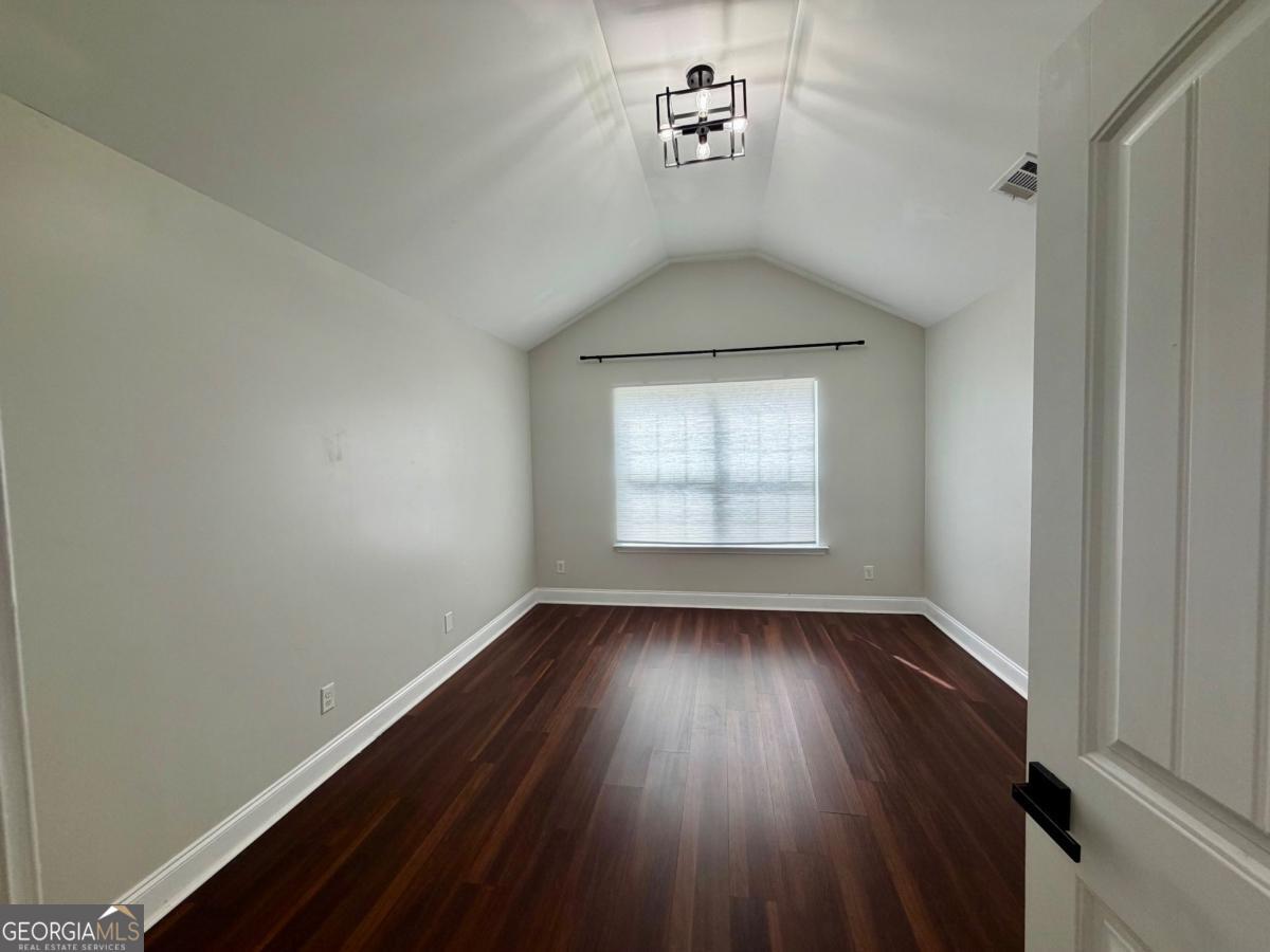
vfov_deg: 85.7
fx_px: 514
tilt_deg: -2.3
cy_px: 476
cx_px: 635
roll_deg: +1.3
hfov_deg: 102.1
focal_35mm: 14
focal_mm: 2.22
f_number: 2.2
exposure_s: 1/120
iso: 100
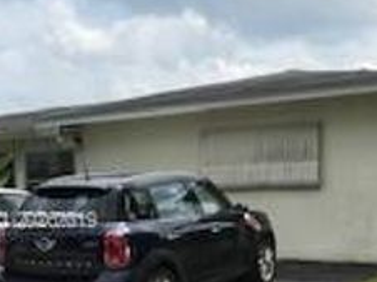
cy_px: 221
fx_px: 675
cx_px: 215
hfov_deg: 31.2
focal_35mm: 62
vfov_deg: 23.3
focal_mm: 3.99
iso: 20
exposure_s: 1/2740
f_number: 1.8
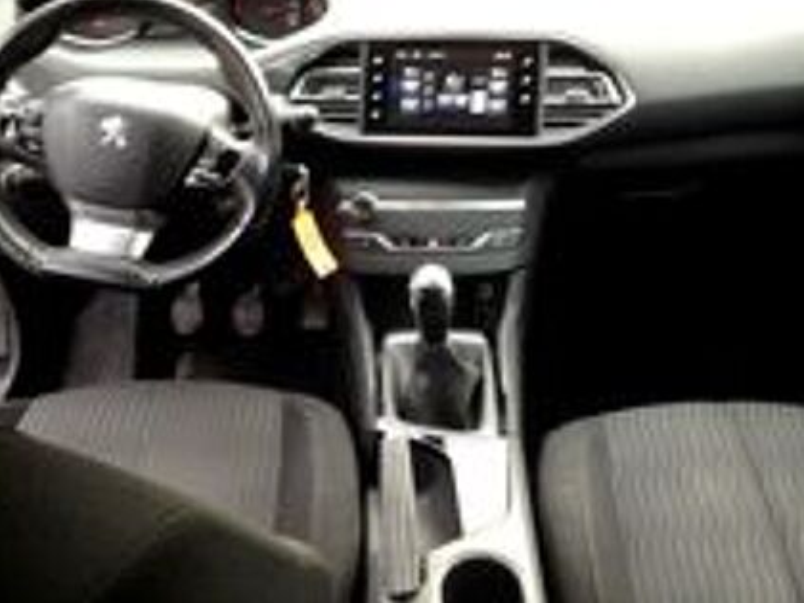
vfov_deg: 35.9
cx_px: 396
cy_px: 260
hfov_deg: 46.8
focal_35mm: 40
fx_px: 929
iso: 50
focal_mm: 4.28
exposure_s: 1/40
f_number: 2.4
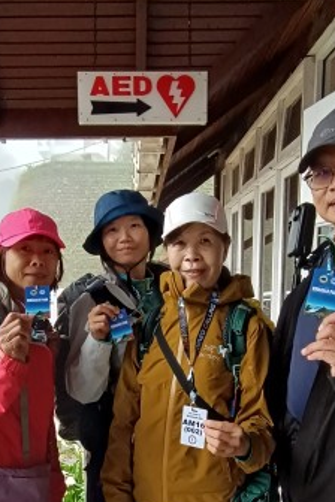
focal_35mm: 38
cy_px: 354
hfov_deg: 34.9
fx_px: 530
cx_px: 133
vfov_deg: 49.4
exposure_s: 1/100
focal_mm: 1.66
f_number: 2.2
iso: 145
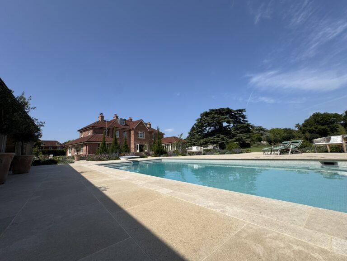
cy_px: 130
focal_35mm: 14
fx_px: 140
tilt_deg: +8.1
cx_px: 174
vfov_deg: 85.7
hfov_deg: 102.1
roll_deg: +3.1
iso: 50
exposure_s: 1/2674
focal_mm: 2.22
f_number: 2.2
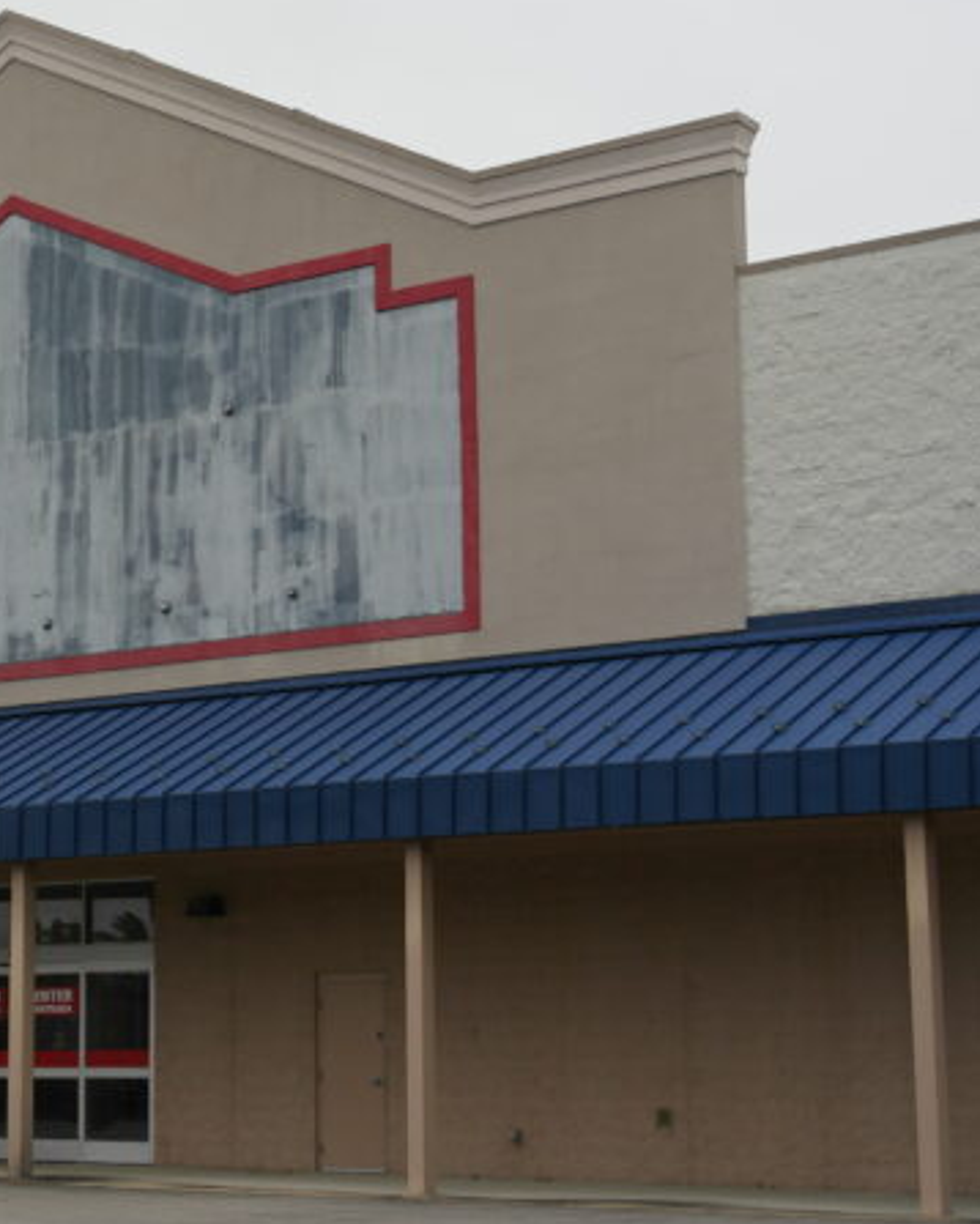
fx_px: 2862
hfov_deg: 19.1
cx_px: 118
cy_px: 528
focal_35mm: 79
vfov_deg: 24.1
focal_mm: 32
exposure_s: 1/320
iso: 200
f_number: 5
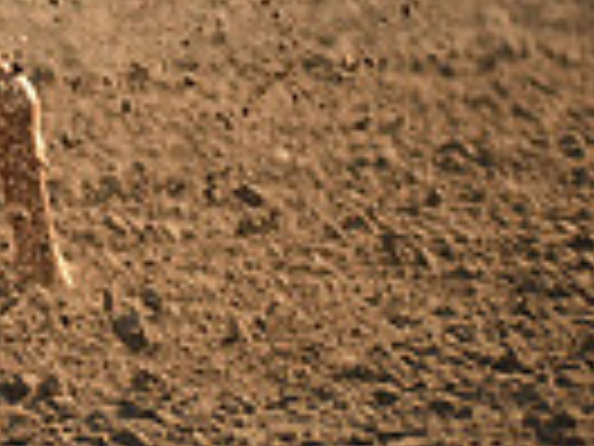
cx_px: -652
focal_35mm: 636
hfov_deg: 3.1
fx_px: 10914
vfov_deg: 2.3
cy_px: -408
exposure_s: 1/2000
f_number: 2.8
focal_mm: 150
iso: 640
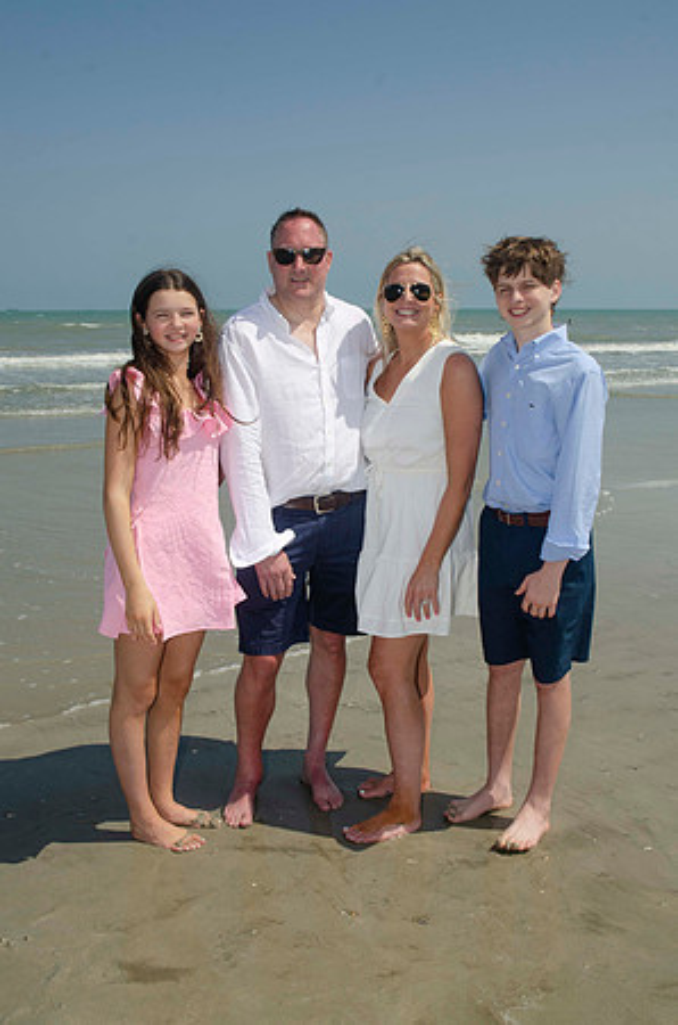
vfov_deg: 53.2
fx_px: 1022
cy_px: 512
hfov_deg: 36.7
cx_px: 339
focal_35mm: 36
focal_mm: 24
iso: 100
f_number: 10
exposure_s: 1/250
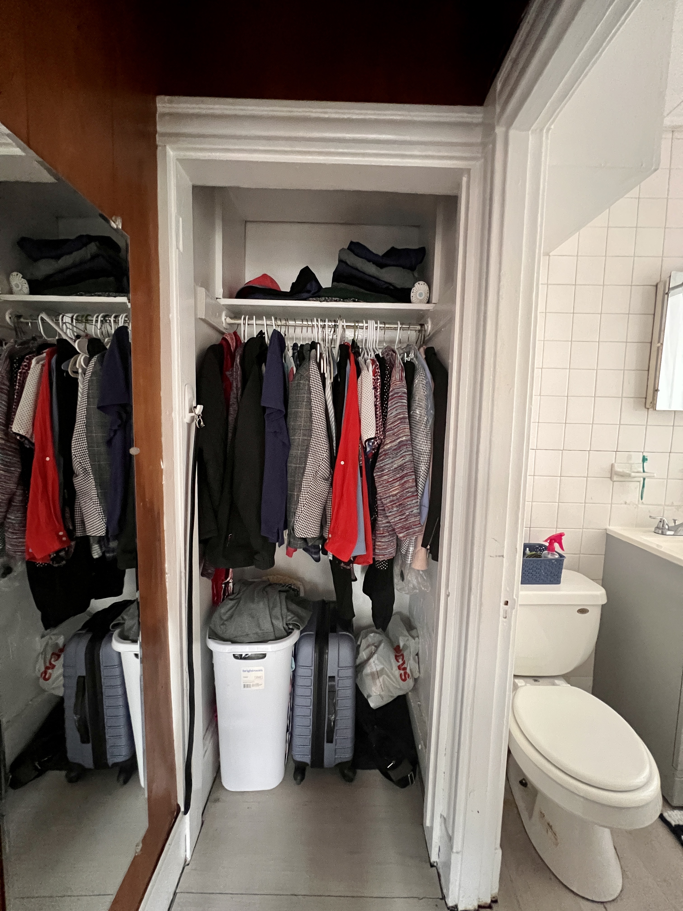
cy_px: 456
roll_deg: -1.7
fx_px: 342
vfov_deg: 106.2
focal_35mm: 13
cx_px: 342
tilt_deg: -5.0
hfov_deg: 89.9
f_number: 1.8
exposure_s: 1/30
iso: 1000
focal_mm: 1.57
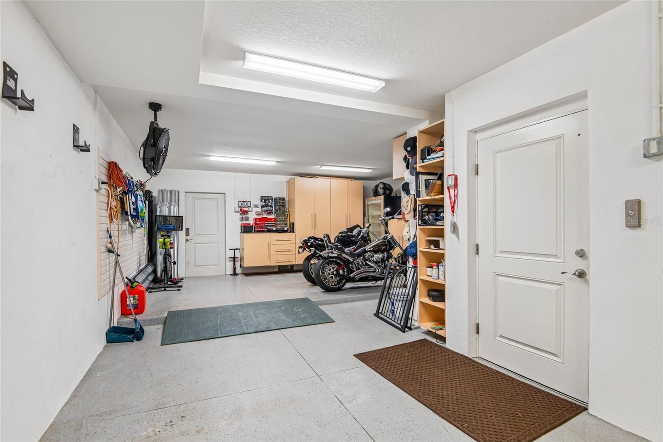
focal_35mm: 16
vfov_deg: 73.7
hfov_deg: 96.7
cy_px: 221
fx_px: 295
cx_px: 332
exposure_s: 1/10
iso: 400
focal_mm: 16
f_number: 8
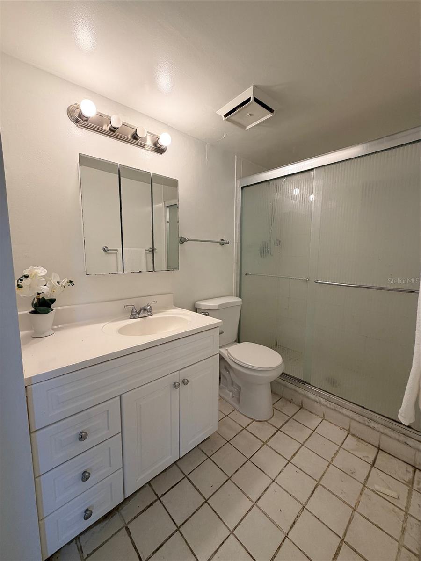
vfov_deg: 102.1
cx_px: 210
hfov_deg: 85.7
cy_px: 280
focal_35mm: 14
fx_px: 227
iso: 80
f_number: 2.2
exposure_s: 1/120
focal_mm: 2.22
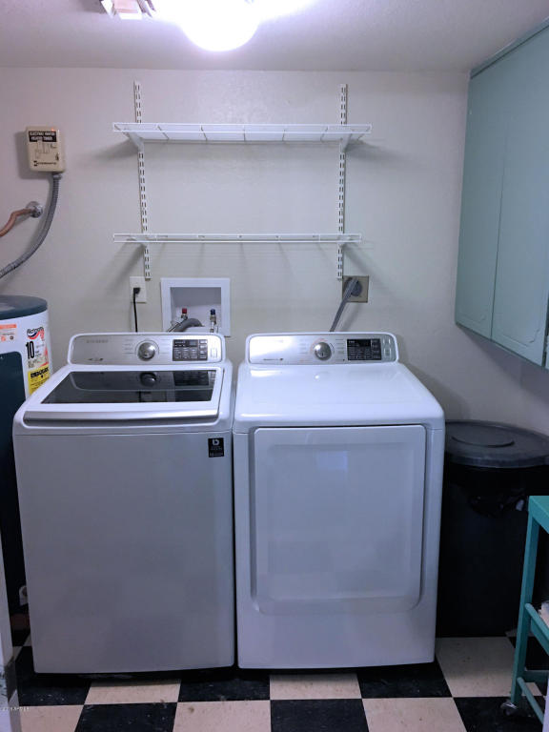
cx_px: 274
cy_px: 366
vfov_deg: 61.7
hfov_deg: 48.2
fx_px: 613
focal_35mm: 29
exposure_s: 1/10
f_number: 2.2
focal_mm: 4.15
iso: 100
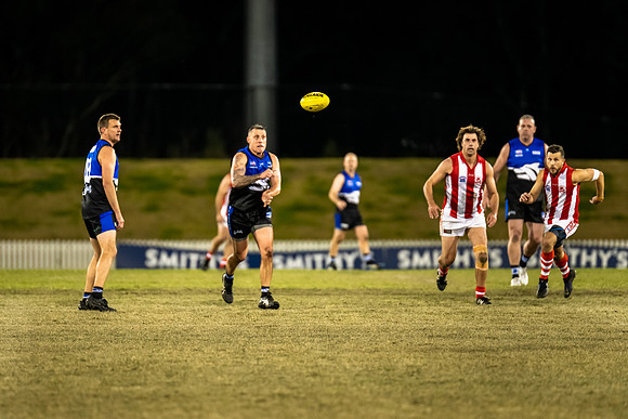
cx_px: 265
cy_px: 204
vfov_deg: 4.0
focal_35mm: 347
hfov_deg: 5.9
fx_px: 6059
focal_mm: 300
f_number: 2.8
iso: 2800
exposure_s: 1/1250
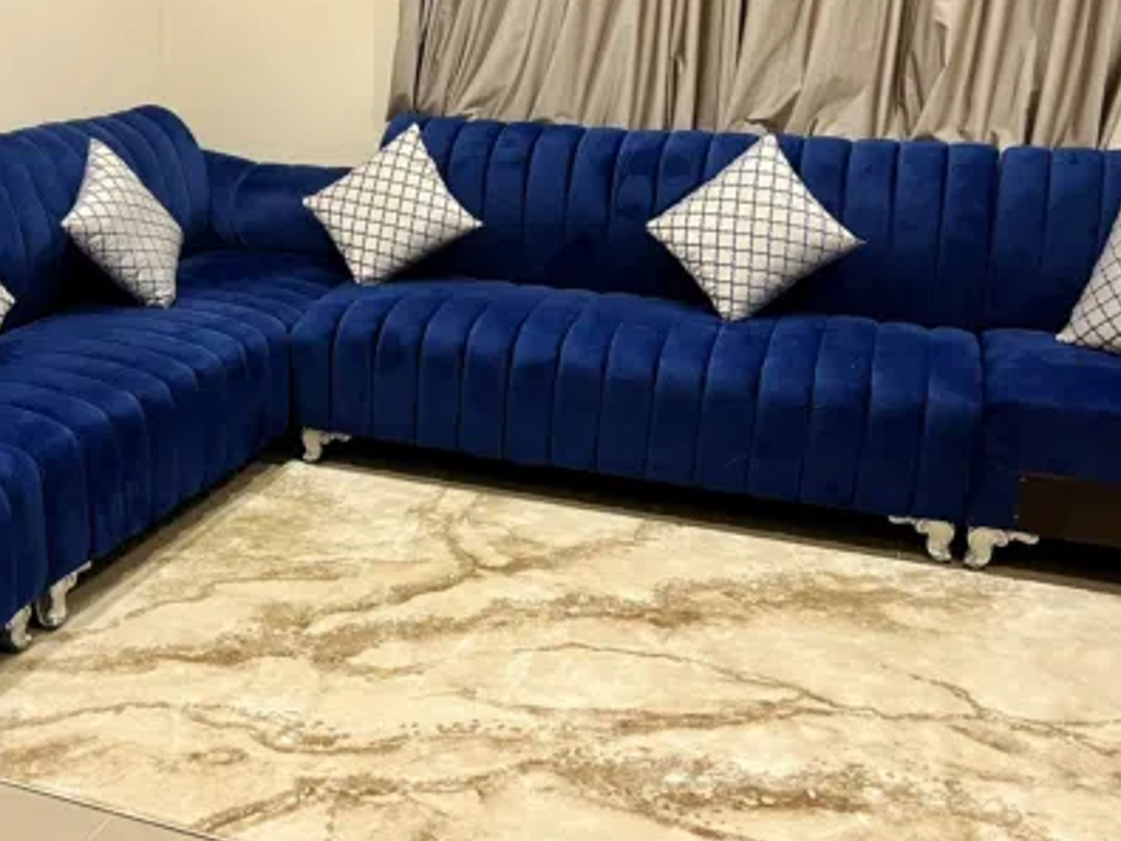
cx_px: 396
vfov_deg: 34.3
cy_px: 345
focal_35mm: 42
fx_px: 1360
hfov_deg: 44.3
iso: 250
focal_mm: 5.7
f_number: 1.5
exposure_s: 1/50
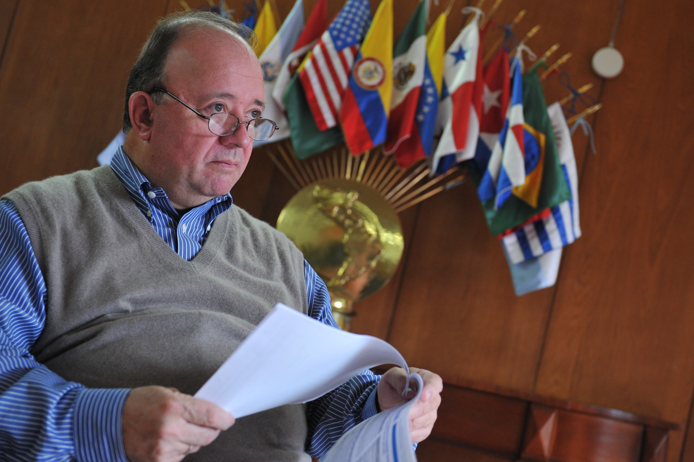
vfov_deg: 21.9
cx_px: 359
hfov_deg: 32.4
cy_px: 208
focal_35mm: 62
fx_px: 1194
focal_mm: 50
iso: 1600
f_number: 3.2
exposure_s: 1/160
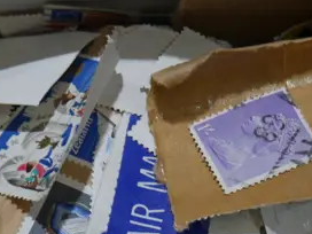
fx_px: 1424
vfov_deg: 9.2
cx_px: 131
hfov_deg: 12.5
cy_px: 330
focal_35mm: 158
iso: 200
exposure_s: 1/80
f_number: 4.6
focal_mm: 21
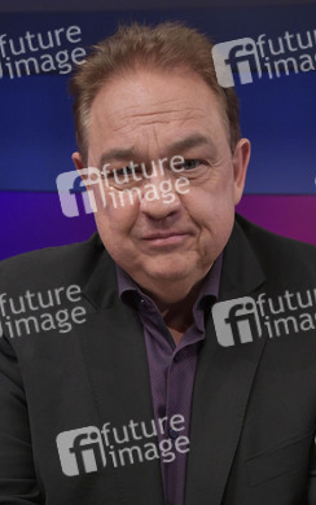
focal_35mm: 48
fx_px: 661
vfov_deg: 41.8
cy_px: 251
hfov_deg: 26.9
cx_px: 161
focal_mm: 46
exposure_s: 1/200
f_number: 6.3
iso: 2500
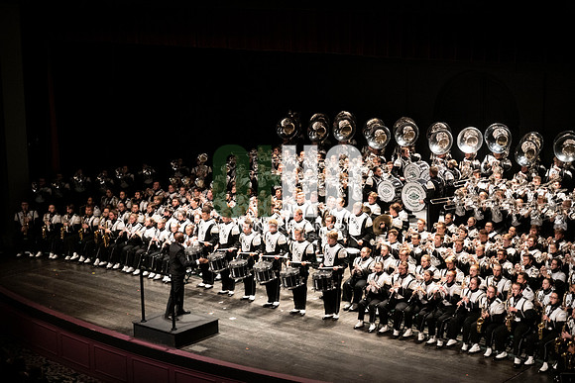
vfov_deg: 19.5
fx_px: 1118
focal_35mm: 70
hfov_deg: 28.8
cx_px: 288
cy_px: 192
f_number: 4
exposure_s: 1/500
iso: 5000
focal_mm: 70
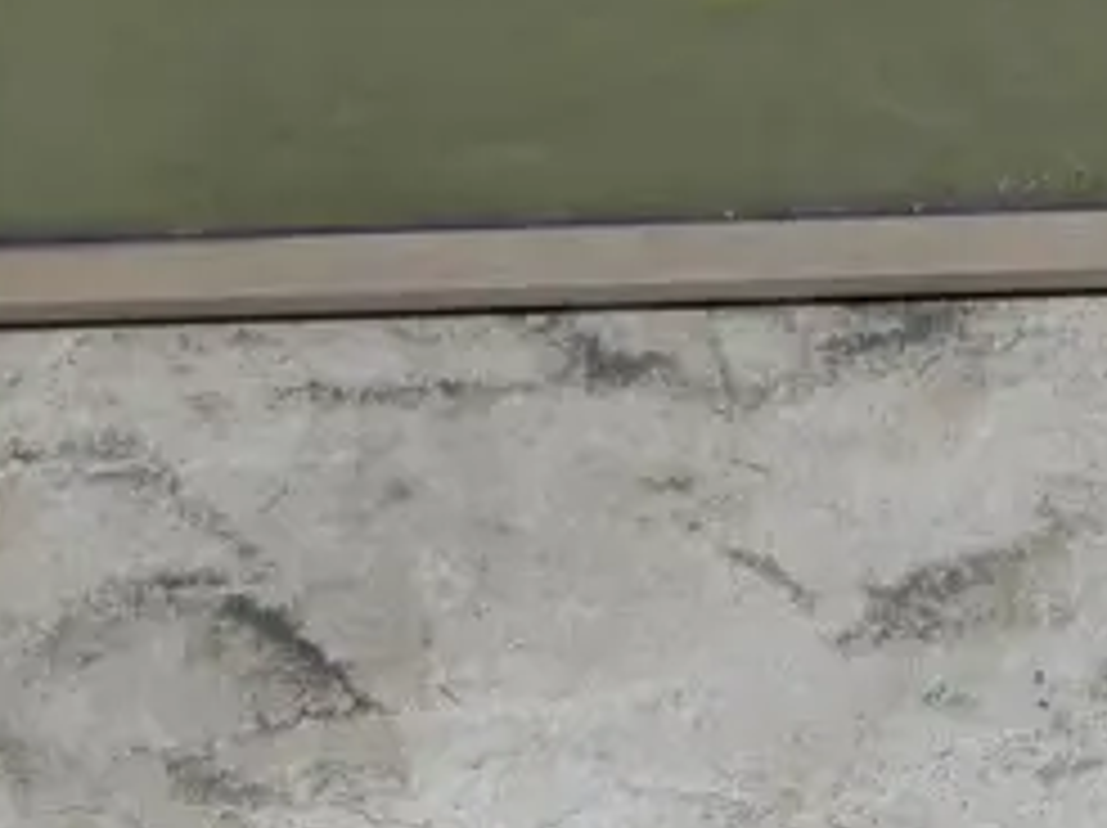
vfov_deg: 9.6
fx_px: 4792
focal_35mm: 150
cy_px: -369
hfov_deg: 12.6
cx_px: 1606
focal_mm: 18
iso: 250
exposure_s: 1/60
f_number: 4
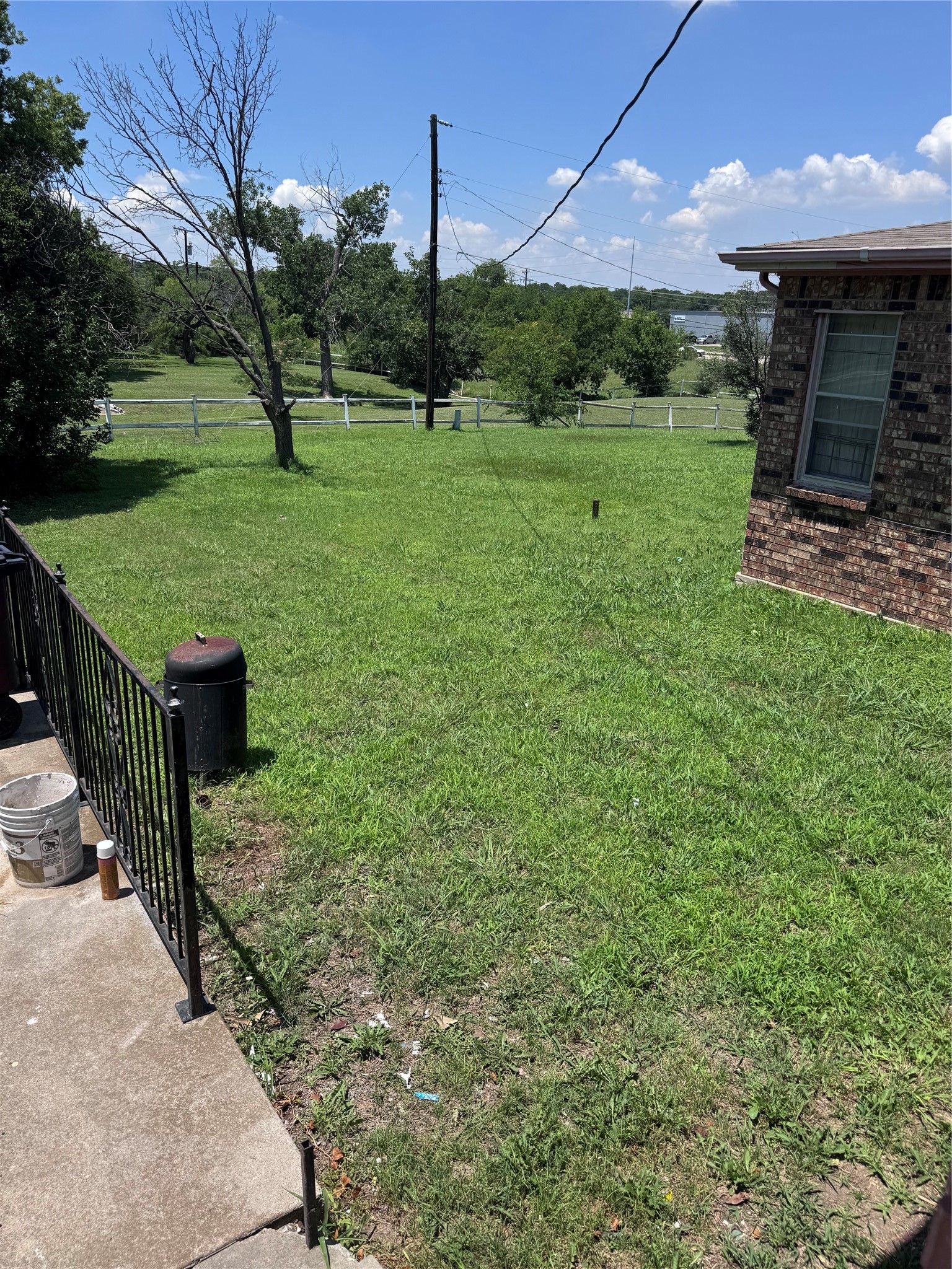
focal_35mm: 24
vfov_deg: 71.6
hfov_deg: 56.8
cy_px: 634
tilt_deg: -20.8
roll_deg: -0.8
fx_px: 880
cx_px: 476
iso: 80
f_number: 1.78
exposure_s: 1/3802
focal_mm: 6.76
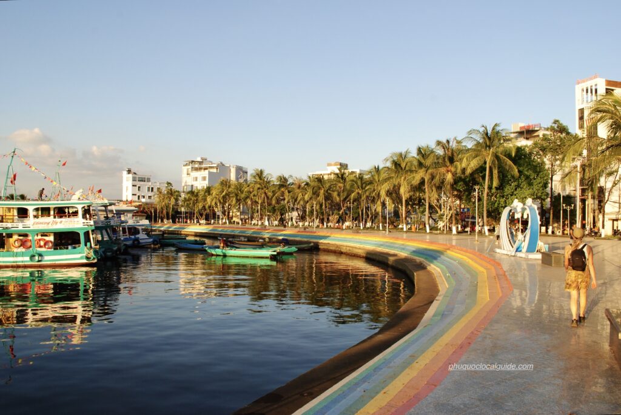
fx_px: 466
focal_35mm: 27
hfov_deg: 67.3
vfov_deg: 48.0
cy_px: 208
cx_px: 310
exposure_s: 1/125
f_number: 9
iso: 200
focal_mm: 18
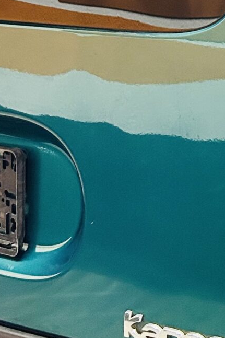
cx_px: 453
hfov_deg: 11.5
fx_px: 1004
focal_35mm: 107
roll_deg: +0.0
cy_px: 10
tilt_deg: -8.2
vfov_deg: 18.7
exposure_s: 1/50
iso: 320
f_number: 1.5
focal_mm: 5.7
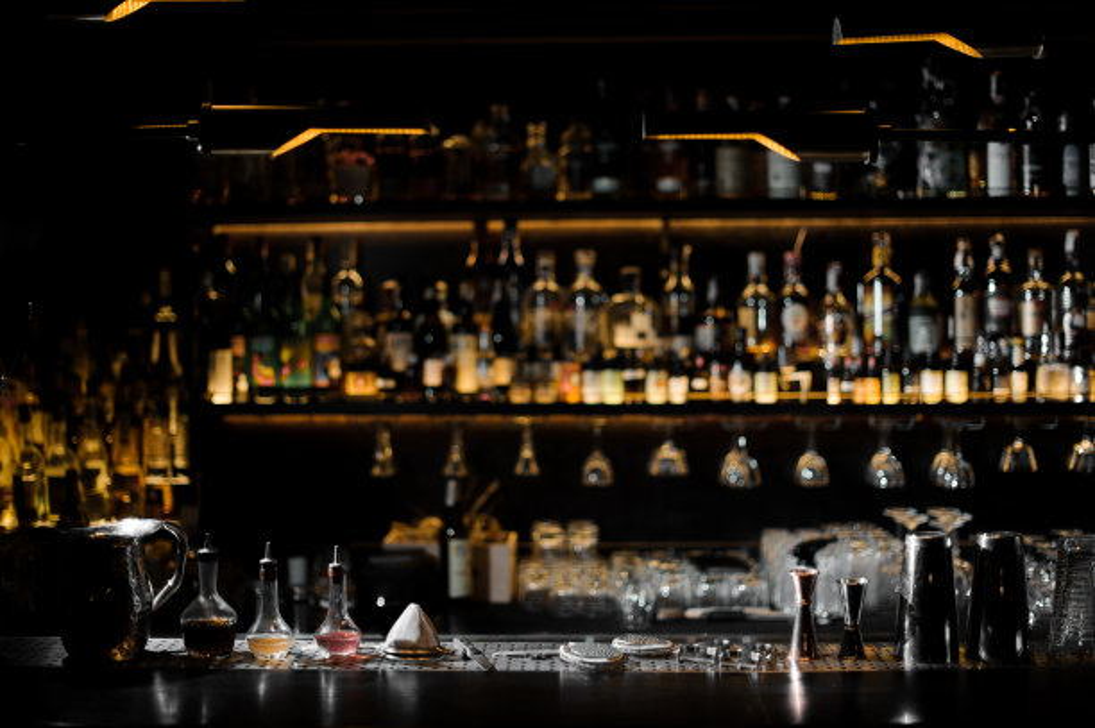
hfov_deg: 39.6
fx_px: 1520
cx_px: 548
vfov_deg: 26.9
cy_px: 364
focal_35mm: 50
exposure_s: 1/160
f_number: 2
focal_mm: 50
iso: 200
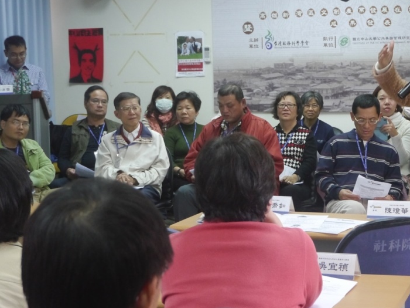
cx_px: 299
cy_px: 138
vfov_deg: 18.7
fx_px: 936
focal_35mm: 79
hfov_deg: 24.5
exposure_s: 1/80
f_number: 5.1
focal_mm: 27
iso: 1600
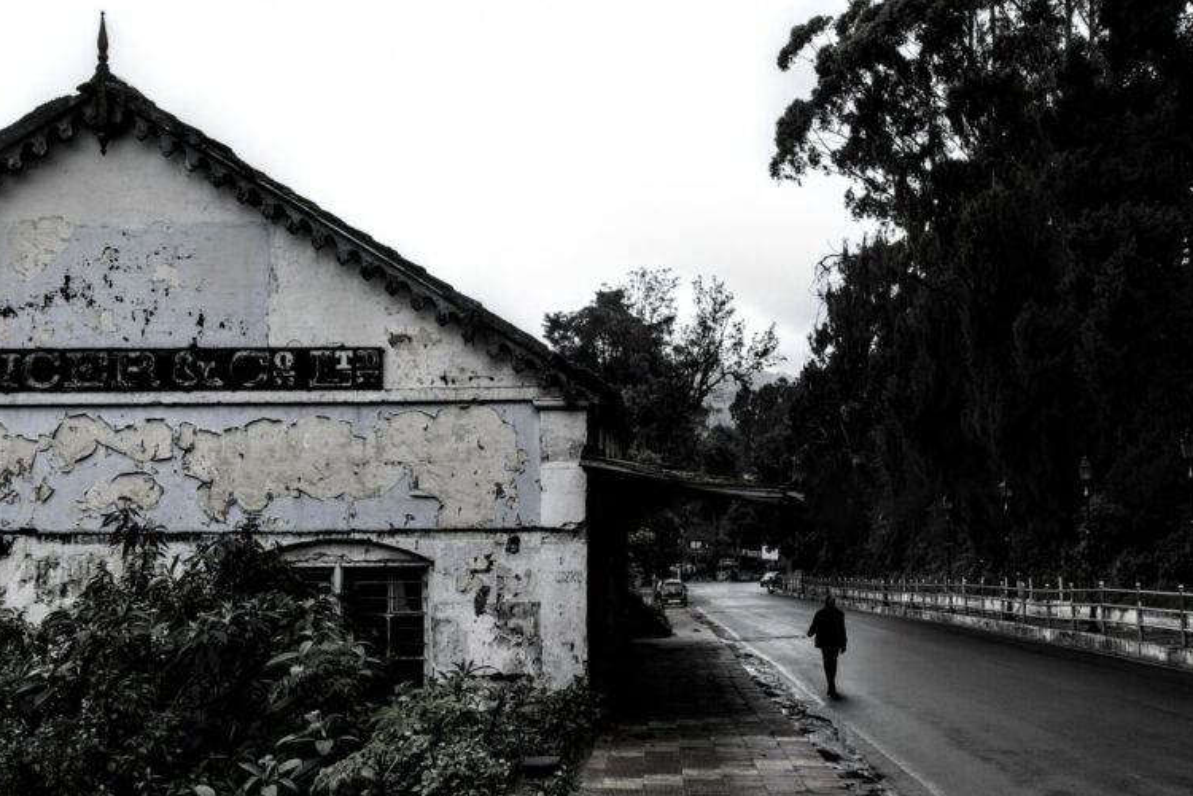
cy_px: 392
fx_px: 1392
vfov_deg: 31.9
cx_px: 603
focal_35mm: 42
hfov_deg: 46.4
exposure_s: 1/450
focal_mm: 27.5
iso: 320
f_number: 5
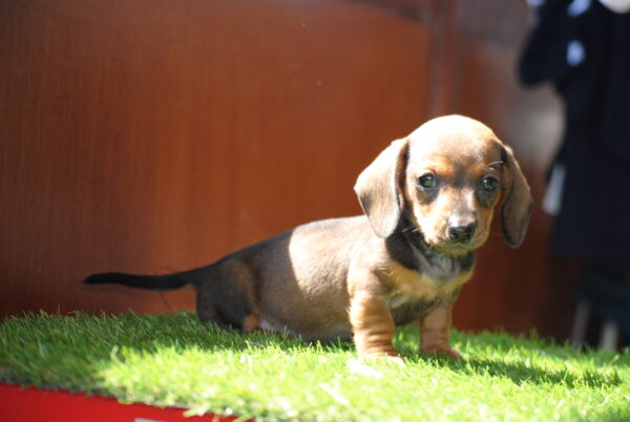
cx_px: 315
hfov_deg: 20.9
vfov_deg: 14.1
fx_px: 1709
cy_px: 211
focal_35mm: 98
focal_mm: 65
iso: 200
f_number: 4.2
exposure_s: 1/80
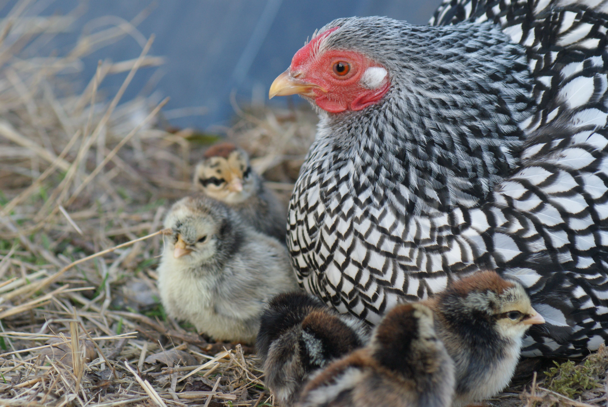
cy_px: 204
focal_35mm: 202
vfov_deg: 6.8
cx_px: 304
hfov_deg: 10.1
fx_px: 3424
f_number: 5.6
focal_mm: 135
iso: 400
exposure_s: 1/125
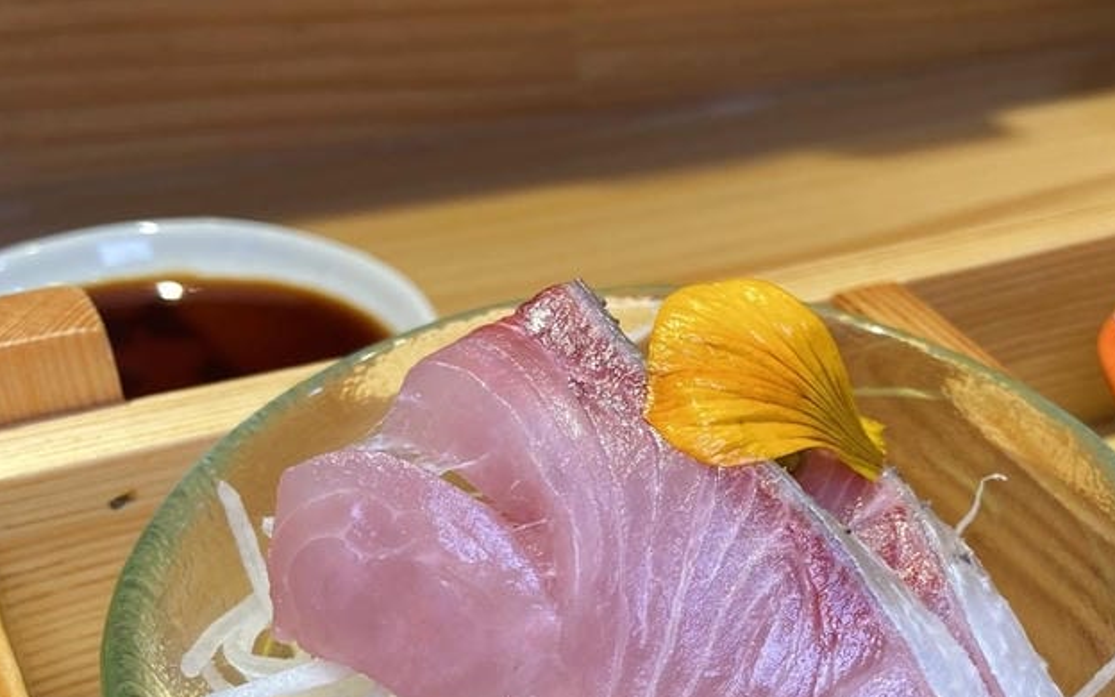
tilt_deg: -38.7
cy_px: 627
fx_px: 1611
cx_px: 826
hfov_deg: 37.3
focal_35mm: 53
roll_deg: -3.6
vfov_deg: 23.8
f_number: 1.8
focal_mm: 4.25
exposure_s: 1/156
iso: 32
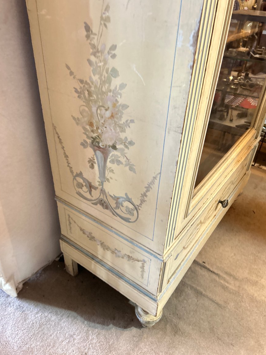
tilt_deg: -36.6
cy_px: 182
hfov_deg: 51.4
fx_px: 277
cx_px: 131
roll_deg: -4.2
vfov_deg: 65.3
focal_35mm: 27
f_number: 1.5
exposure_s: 1/50
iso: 400
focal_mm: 5.7
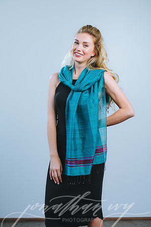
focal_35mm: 85
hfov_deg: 16.1
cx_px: 76
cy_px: 114
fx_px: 535
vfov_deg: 23.9
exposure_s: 1/200
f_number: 4
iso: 100
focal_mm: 85
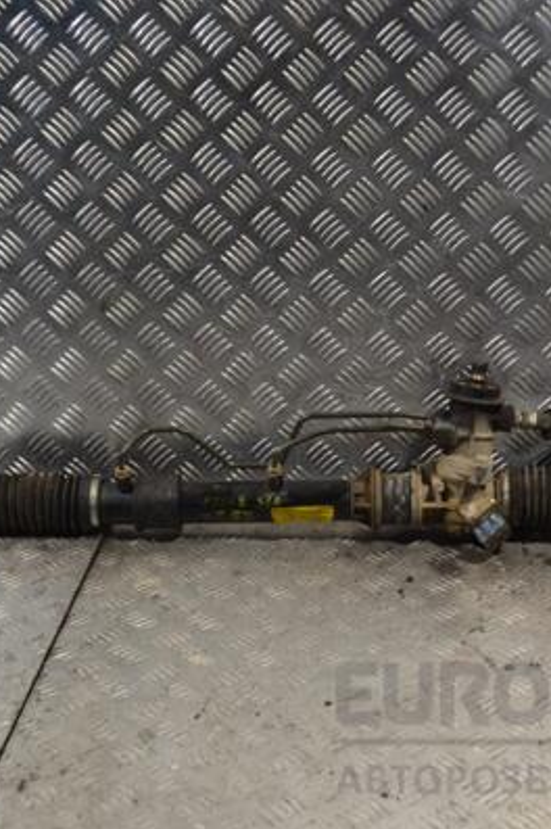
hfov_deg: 23.0
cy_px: 416
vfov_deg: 34.0
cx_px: 296
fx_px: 1357
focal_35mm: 59
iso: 400
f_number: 5.6
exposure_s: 1/125
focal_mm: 26
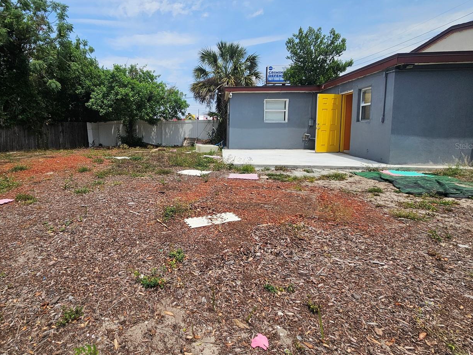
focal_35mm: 17
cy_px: 146
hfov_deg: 89.5
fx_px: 232
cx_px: 182
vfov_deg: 74.1
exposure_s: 1/2745
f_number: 2.2
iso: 50
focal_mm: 2.2
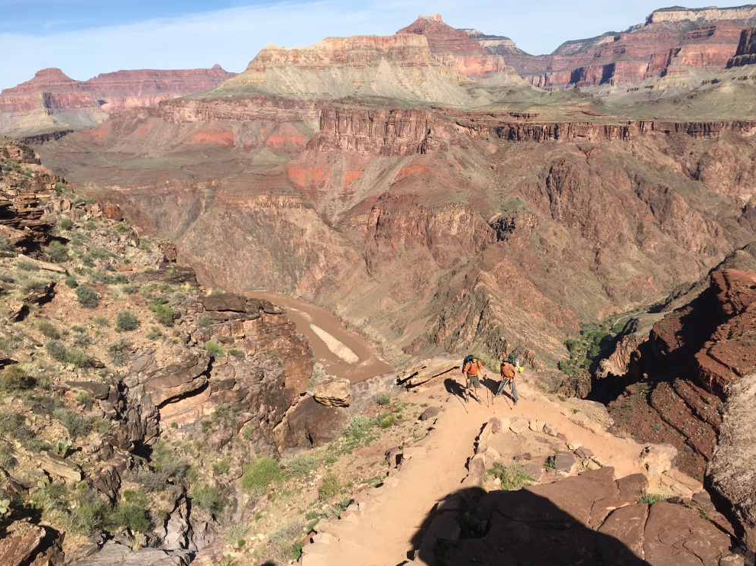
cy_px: 275
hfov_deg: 60.0
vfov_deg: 46.8
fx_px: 655
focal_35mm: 30
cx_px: 389
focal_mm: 4.15
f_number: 2.2
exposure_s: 1/2079
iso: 25
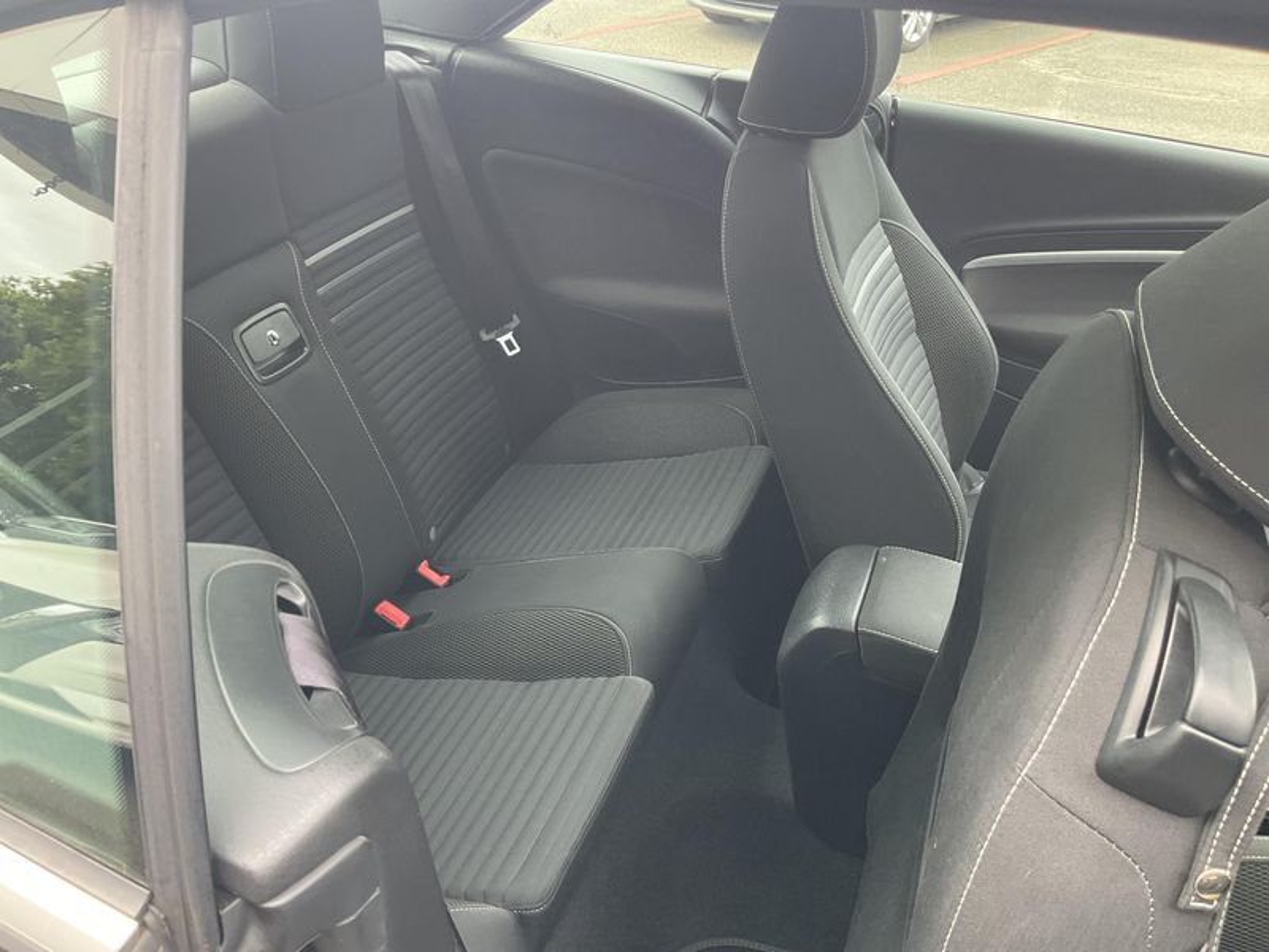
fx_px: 1063
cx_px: 634
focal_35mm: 29
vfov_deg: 48.2
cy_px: 476
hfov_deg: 61.7
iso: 64
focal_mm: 3
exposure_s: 1/108
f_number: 1.8
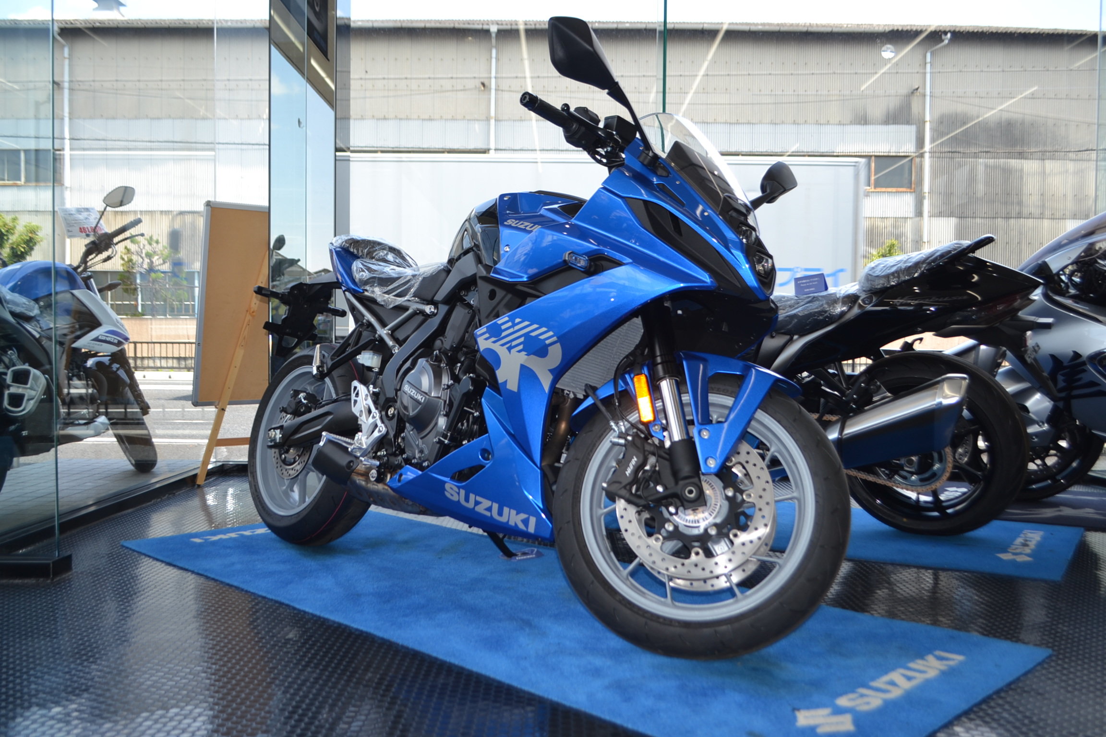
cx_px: 553
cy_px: 368
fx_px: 922
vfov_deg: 43.6
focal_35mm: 30
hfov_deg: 61.9
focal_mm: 20
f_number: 4
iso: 100
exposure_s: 1/160
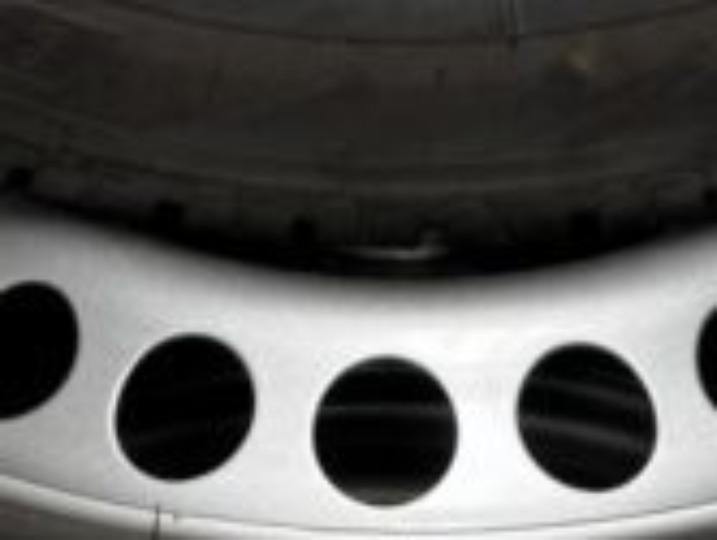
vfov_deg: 9.0
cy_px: -760
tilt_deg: -10.9
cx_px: 449
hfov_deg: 13.3
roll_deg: -0.7
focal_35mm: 148
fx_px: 3070
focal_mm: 6.76
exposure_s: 1/121
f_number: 1.78
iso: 100
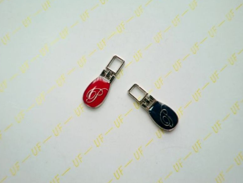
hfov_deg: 46.8
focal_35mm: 40
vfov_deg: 36.0
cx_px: 121
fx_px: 281
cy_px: 92
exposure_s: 1/80
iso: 100
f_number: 3.1
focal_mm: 6.51
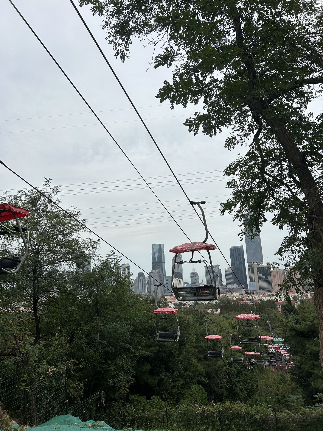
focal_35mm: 26
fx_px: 323
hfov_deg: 53.1
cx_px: 162
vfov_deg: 67.3
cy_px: 216
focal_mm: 5.7
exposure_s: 1/4630
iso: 50
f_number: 1.5
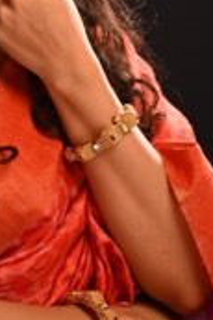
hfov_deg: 4.5
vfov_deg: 6.7
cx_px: -37
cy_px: 46
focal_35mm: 306
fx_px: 2721
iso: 100
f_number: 13
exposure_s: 1/200
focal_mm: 110
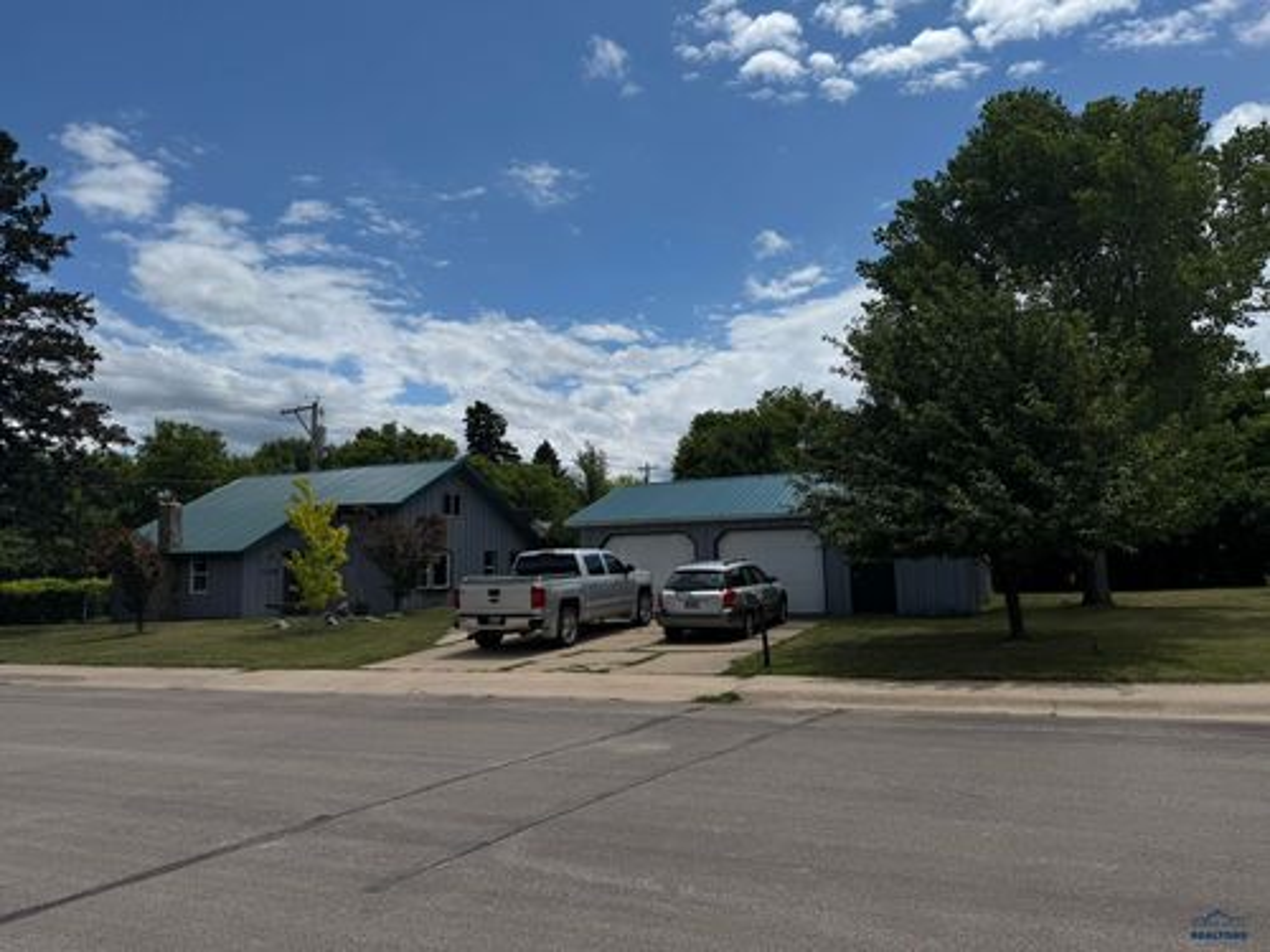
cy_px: 476
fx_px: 881
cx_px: 635
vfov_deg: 56.8
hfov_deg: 71.6
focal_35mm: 24
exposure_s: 1/12346
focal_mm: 6.76
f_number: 1.78
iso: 64
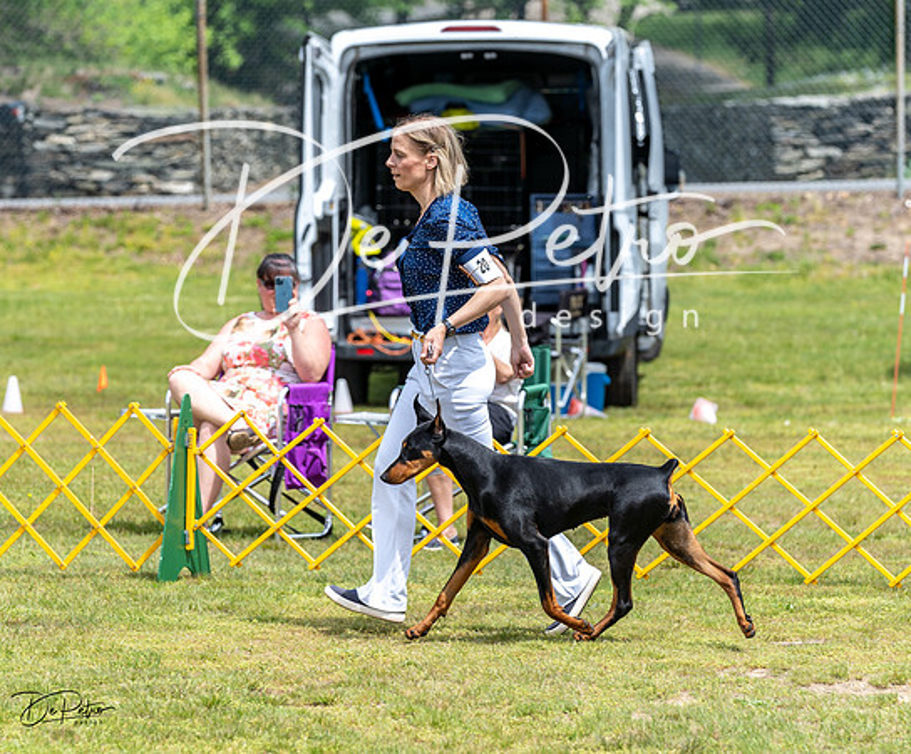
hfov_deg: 8.3
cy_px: 382
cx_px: 406
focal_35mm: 230
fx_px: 6281
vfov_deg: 6.9
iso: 100
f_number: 4.5
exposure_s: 1/640
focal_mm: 159
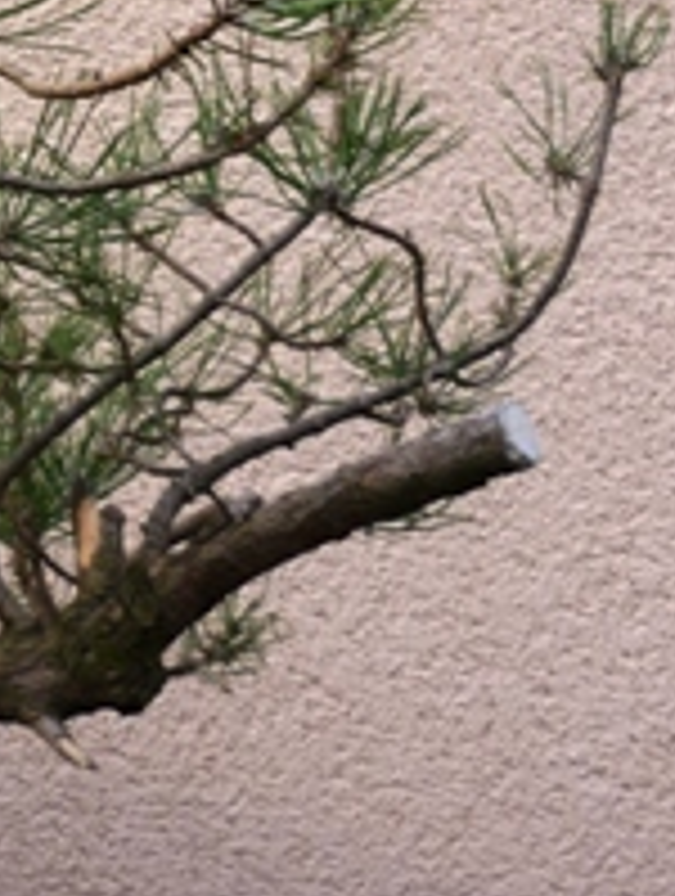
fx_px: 2358
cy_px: -23
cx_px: -178
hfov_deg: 15.6
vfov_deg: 20.7
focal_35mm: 91
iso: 100
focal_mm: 5.5
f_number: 2.8
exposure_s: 1/100
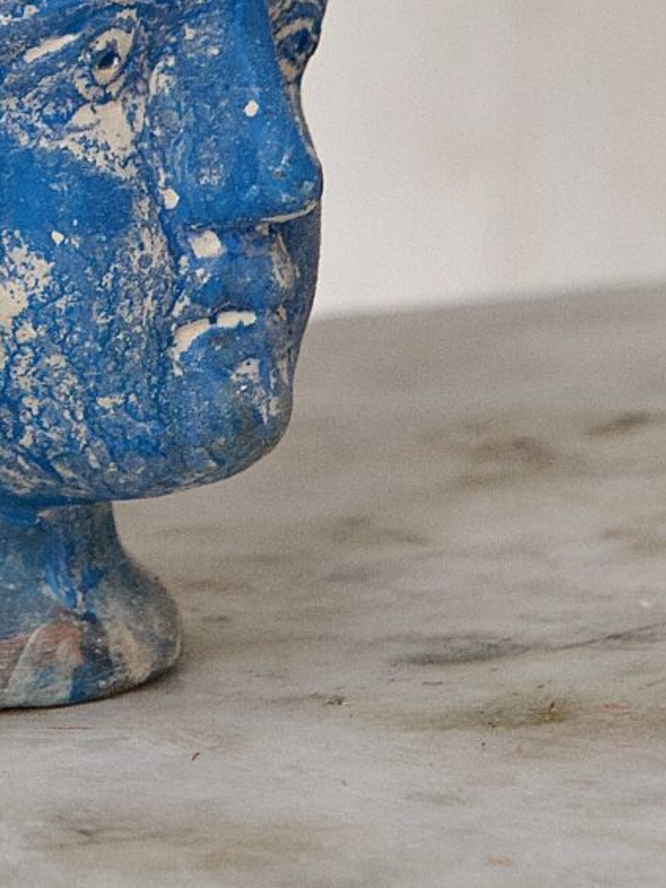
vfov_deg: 5.0
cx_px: -55
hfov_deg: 3.8
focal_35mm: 392
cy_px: -411
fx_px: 10056
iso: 640
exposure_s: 1/125
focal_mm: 54
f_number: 4
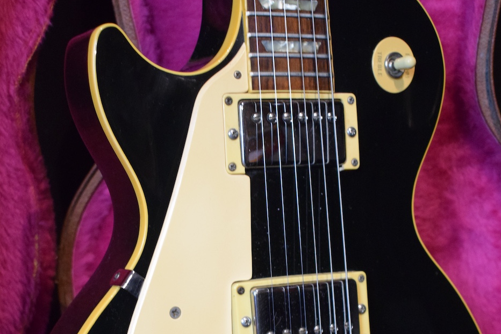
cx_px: 260
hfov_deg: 27.1
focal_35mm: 75
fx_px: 1041
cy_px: 344
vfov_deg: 17.8
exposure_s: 1/60
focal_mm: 31
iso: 2800
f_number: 4.2
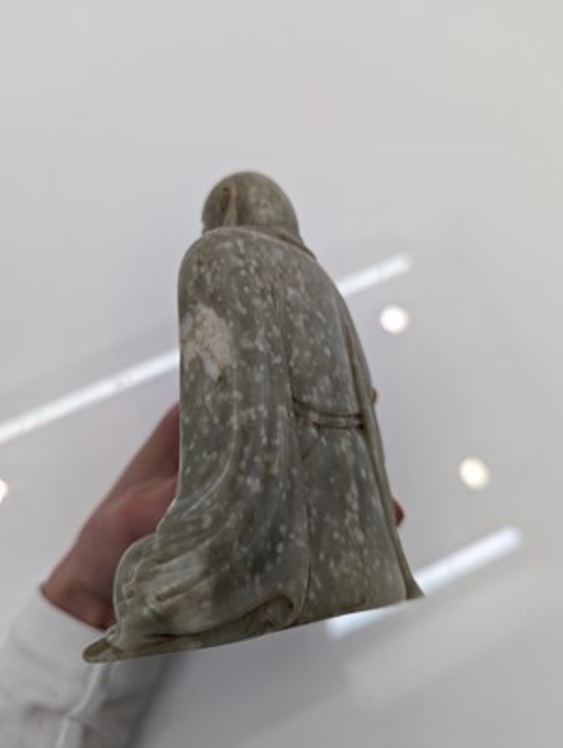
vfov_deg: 71.5
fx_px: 519
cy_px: 374
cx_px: 282
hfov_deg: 56.9
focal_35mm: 24
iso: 46
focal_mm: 6.81
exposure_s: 1/97.2
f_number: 1.85
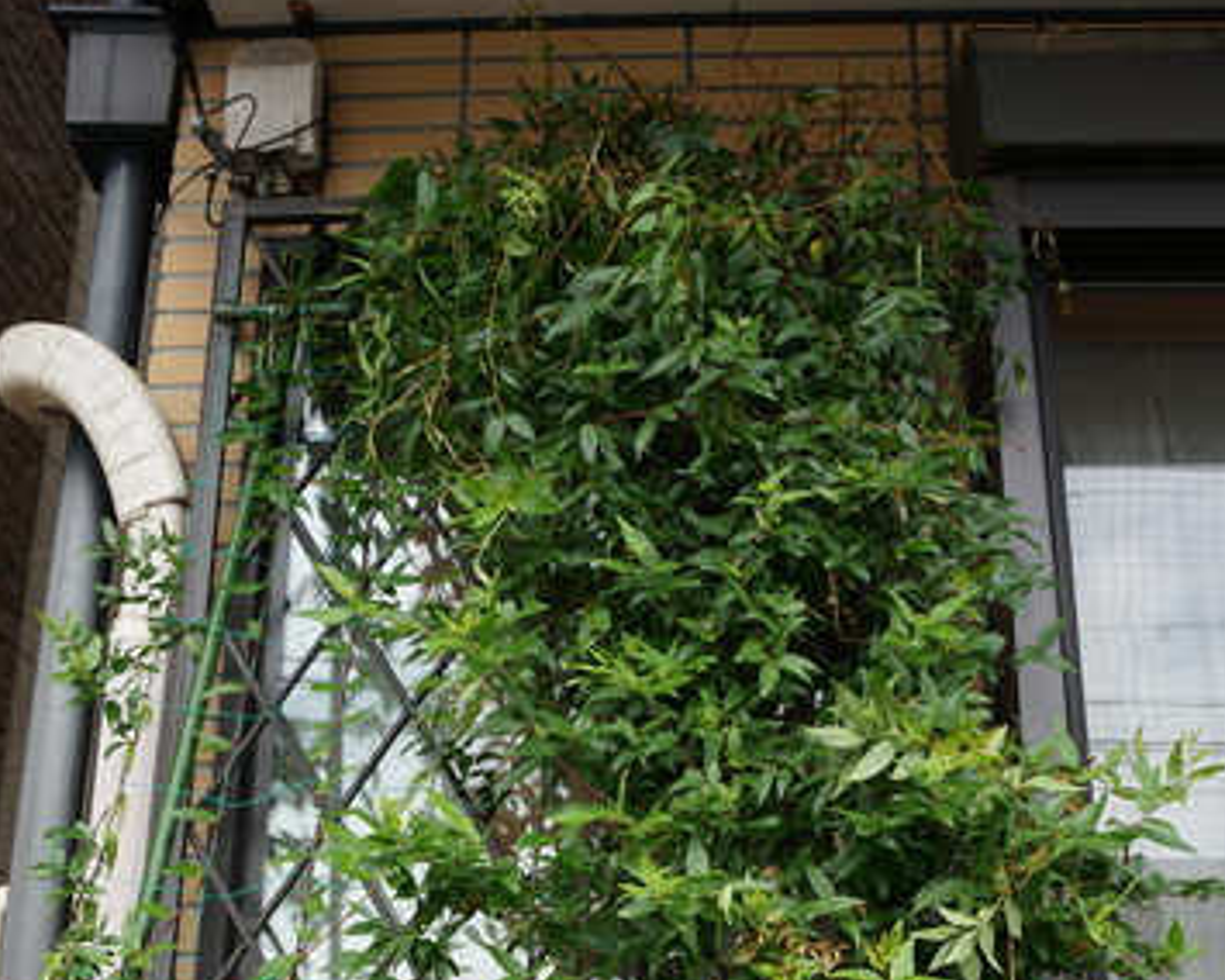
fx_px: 1378
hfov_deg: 47.9
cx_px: 644
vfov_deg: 36.4
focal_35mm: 38
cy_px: 908
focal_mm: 16
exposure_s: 1/80
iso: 100
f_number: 6.3
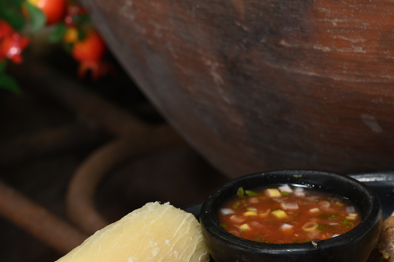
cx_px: 267
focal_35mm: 278
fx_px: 3041
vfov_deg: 4.9
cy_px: 296
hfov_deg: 7.4
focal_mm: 105
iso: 160
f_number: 6.3
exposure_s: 1/100
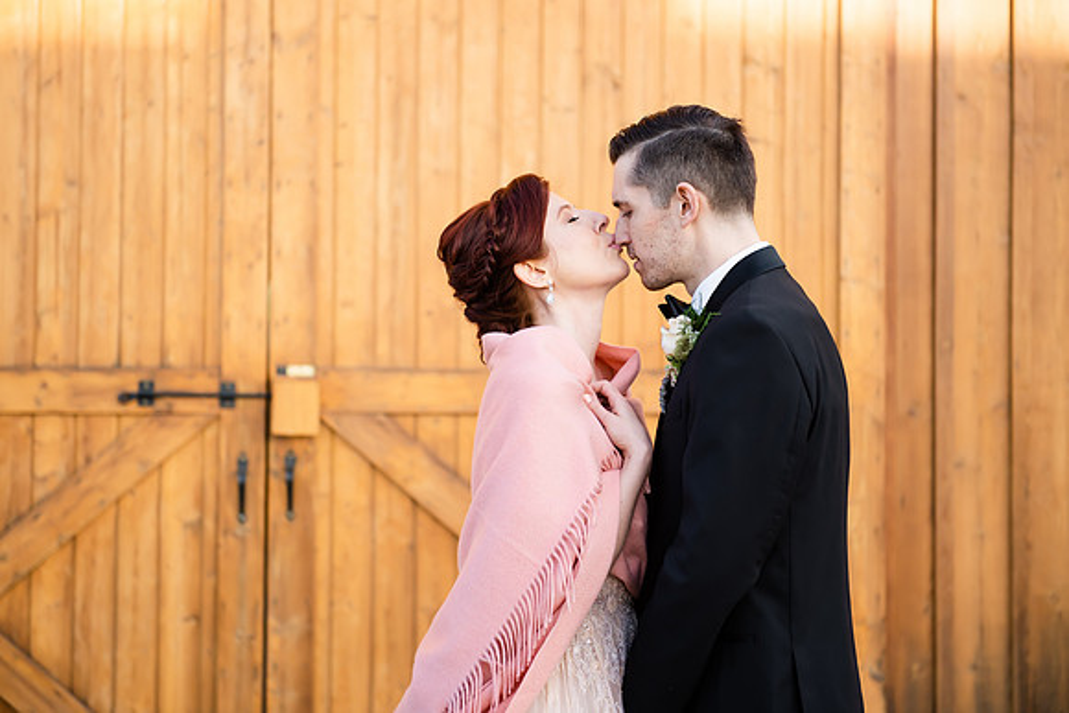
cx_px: 518
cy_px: 333
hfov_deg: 27.1
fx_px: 2219
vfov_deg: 18.3
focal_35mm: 75
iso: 400
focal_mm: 70
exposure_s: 1/1000
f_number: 3.2
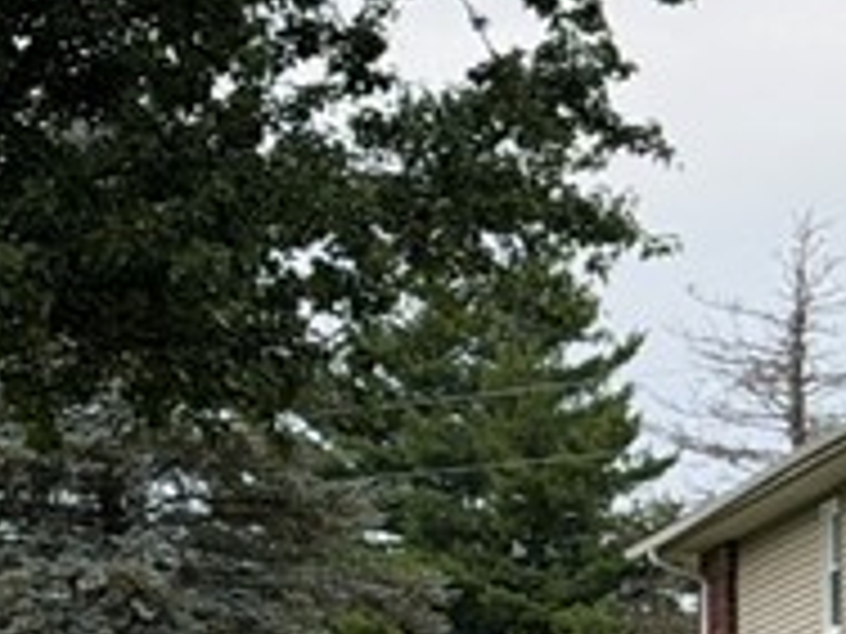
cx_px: -1058
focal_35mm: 262
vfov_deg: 5.6
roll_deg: -0.4
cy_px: 805
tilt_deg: +4.4
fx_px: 6403
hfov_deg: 7.2
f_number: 1.78
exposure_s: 1/1055
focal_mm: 6.76
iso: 80
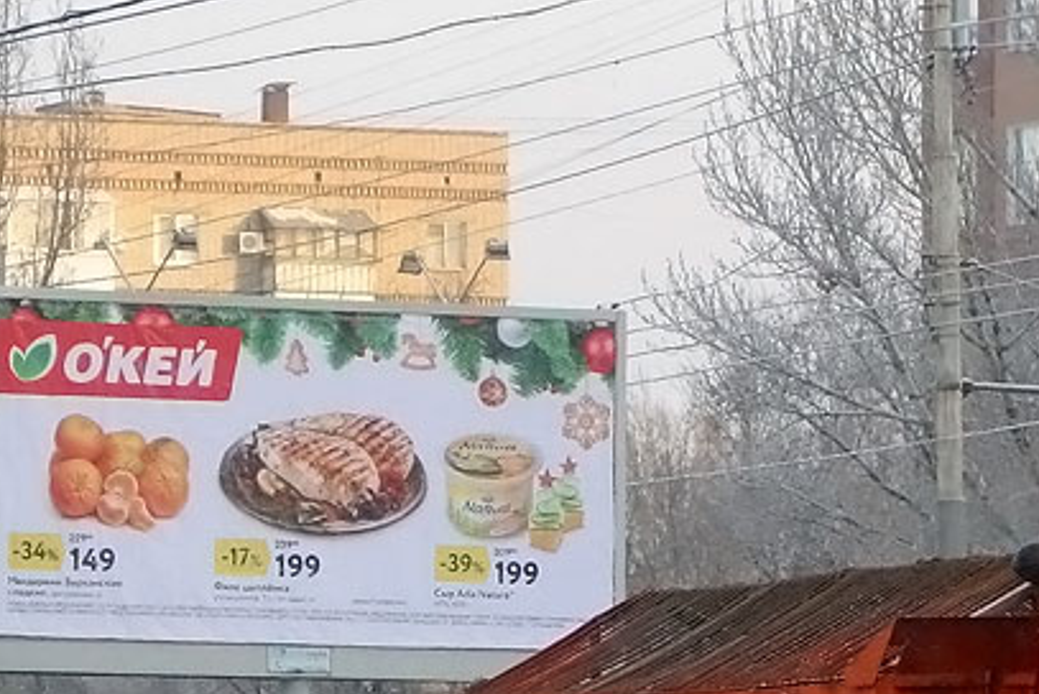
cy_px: 523
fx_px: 7740
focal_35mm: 268
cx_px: 1266
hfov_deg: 7.6
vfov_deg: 5.1
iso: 800
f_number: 4.5
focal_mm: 33.9
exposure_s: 1/500
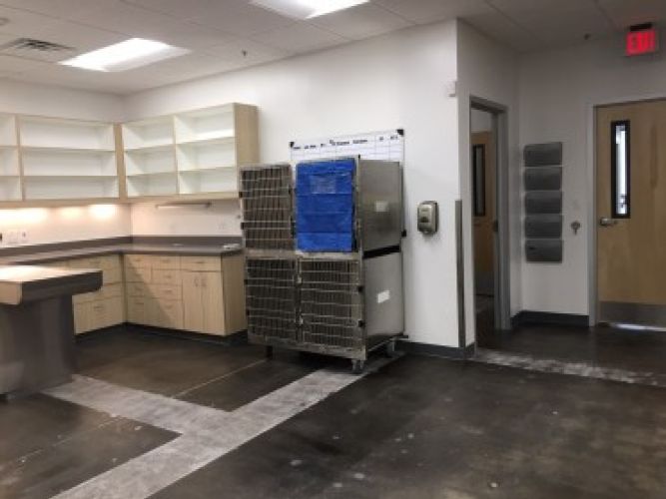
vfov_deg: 48.2
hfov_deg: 61.7
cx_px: 333
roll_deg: +2.0
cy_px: 250
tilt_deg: -4.9
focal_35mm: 29
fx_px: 558
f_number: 2.2
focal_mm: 4.15
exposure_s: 1/30
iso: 25
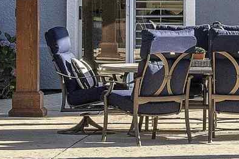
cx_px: 258
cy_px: -116
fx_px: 1871
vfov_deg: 4.8
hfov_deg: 7.3
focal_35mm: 282
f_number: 9
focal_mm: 36
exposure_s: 1/250
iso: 400
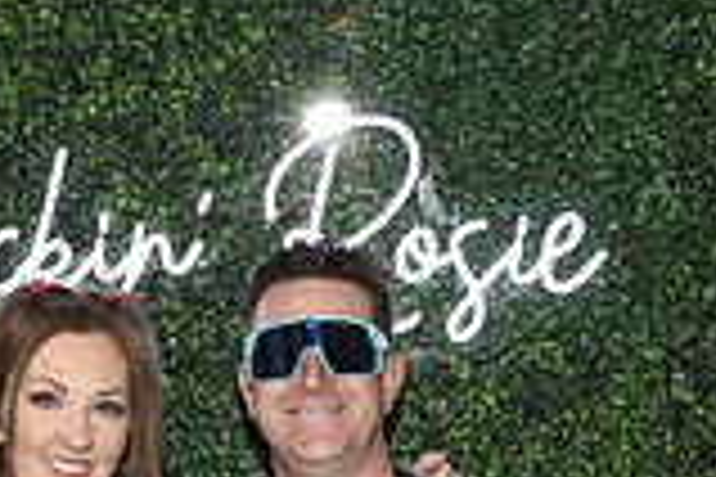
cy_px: 848
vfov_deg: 11.9
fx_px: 2108
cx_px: 243
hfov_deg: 19.2
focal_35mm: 106
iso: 500
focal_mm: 29
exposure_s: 1/60
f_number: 6.3
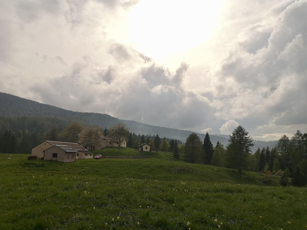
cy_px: 115
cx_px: 154
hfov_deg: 65.3
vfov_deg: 51.4
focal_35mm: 27
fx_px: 239
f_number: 1.8
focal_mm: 5.58
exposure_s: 1/47619
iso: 160
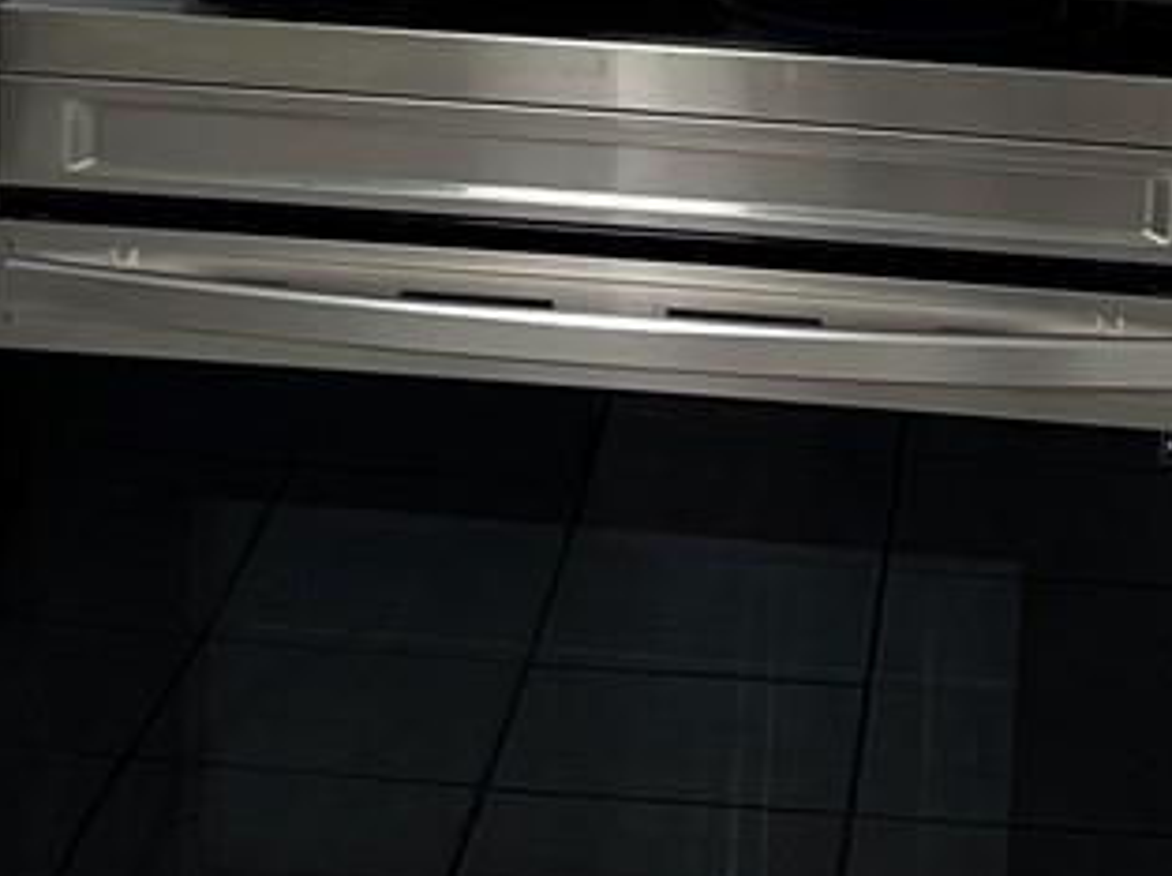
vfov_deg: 11.1
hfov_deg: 15.4
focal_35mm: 128
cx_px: 528
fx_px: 4329
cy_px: -419
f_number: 1.6
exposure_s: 1/120
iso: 100
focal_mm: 5.1
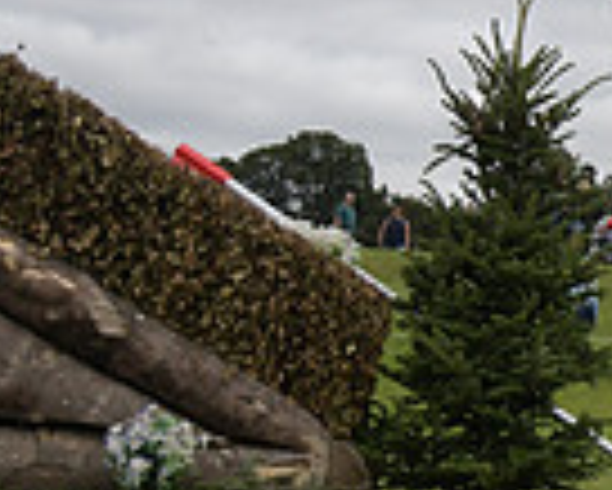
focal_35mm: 132
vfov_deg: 11.5
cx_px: 1220
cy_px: -56
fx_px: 2393
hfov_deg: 12.8
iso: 720
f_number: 5.6
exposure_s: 1/4000
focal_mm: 22
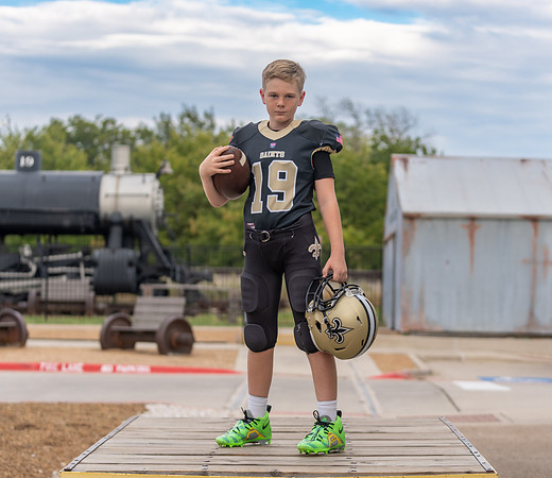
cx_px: 302
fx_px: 1475
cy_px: 237
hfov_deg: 21.2
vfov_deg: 18.4
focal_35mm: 87
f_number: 2.8
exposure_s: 1/500
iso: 100
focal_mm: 70
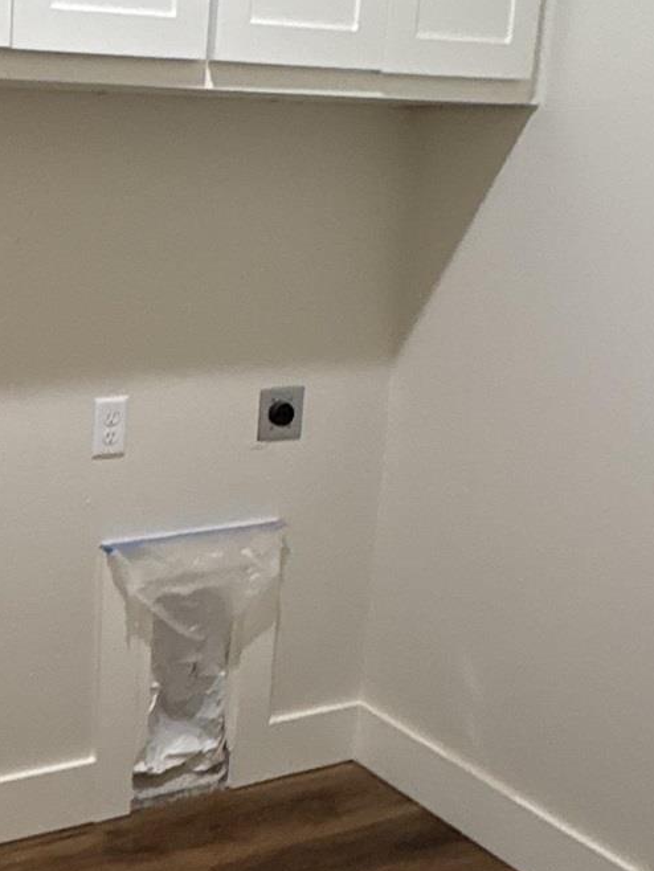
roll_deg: -3.2
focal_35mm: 49
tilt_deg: -11.0
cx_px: -25
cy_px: 377
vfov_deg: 38.8
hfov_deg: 27.7
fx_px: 1234
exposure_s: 1/60
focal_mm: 2.22
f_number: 2.2
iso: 250
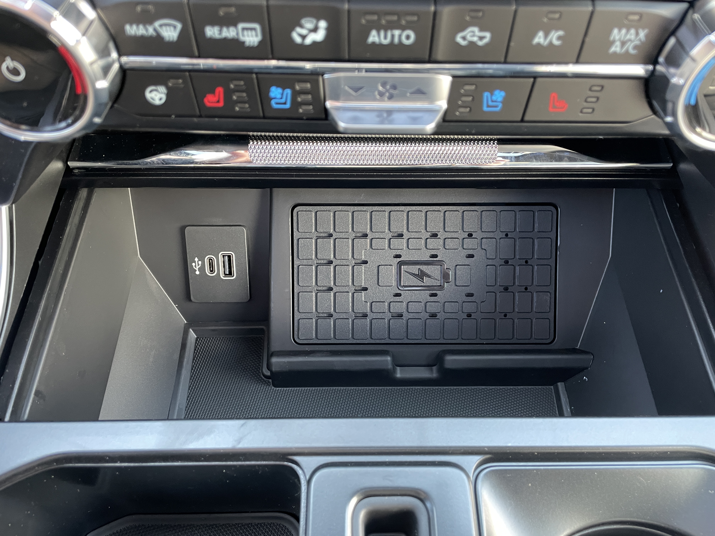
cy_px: 268
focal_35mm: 26
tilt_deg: -61.2
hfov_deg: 67.3
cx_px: 358
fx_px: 537
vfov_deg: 53.1
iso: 200
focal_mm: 4.2
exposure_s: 1/54
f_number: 1.6
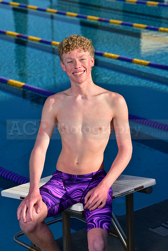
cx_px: 84
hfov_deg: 12.2
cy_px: 126
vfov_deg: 18.3
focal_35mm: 112
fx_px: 783
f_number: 7.1
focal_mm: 112
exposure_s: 1/250
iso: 64
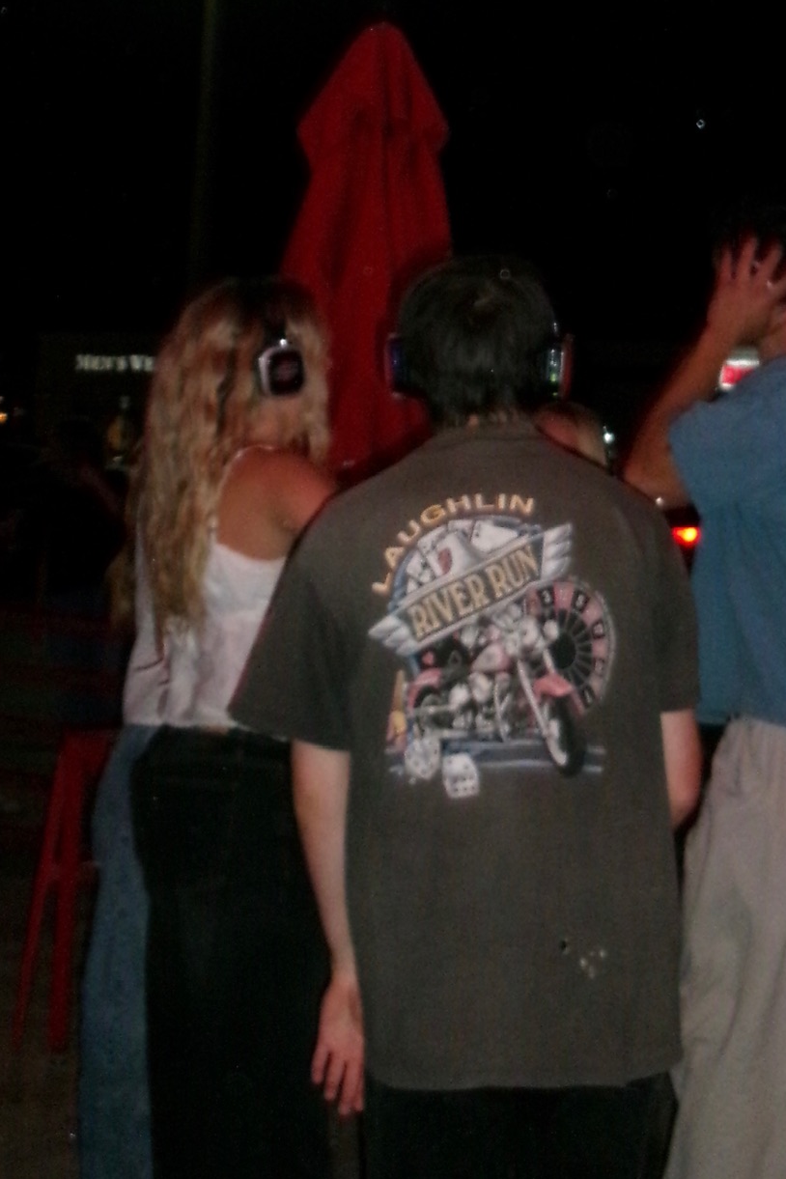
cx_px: 556
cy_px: 257
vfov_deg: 26.5
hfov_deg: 18.1
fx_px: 2456
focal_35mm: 75
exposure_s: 1/50
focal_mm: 7.8
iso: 800
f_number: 4.7
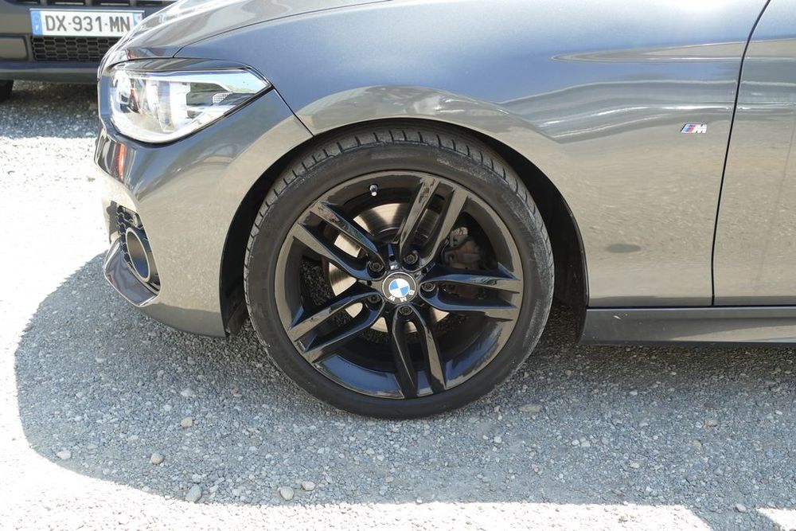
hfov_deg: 51.9
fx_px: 818
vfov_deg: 36.0
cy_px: 266
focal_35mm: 37
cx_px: 398
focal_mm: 13.43
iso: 125
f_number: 3.1
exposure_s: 1/250
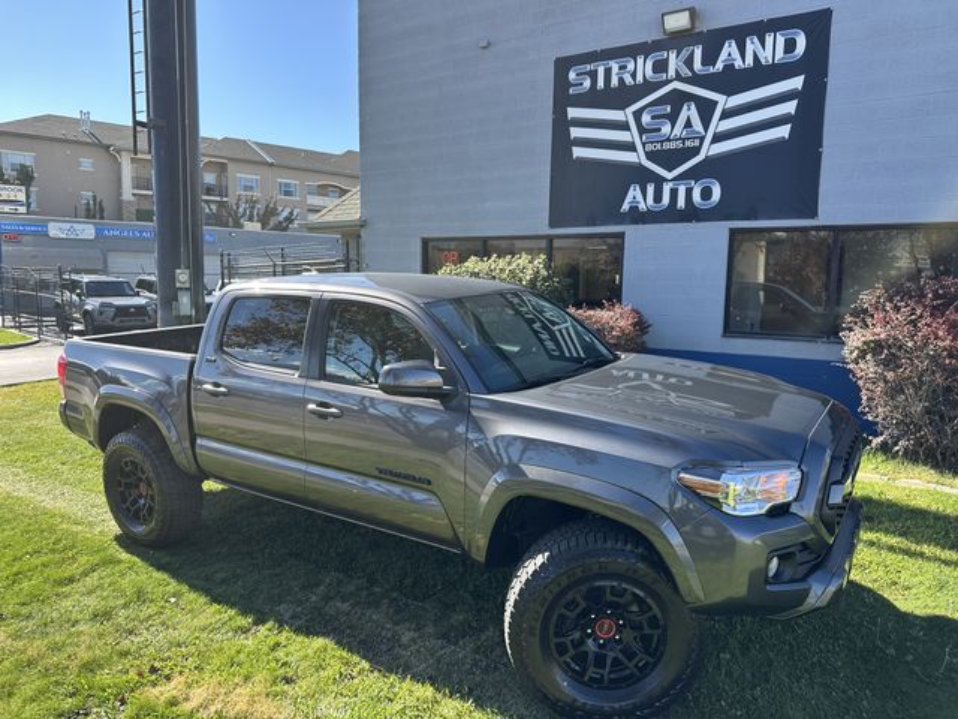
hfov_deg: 71.6
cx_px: 479
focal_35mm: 24
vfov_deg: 56.8
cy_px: 360
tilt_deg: -6.0
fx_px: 664
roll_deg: -0.6
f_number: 1.78
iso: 80
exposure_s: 1/797
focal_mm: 6.86
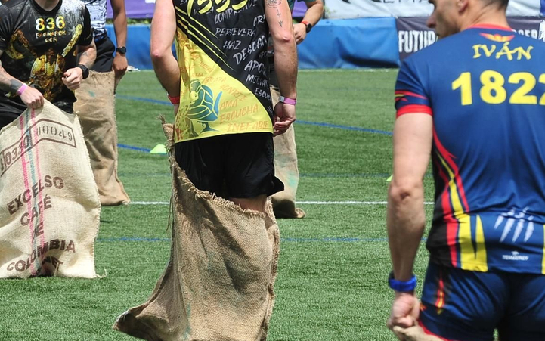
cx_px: 172
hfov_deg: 4.6
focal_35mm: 452
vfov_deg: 2.9
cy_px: 47
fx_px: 6715
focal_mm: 200
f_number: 13
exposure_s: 1/400
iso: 400
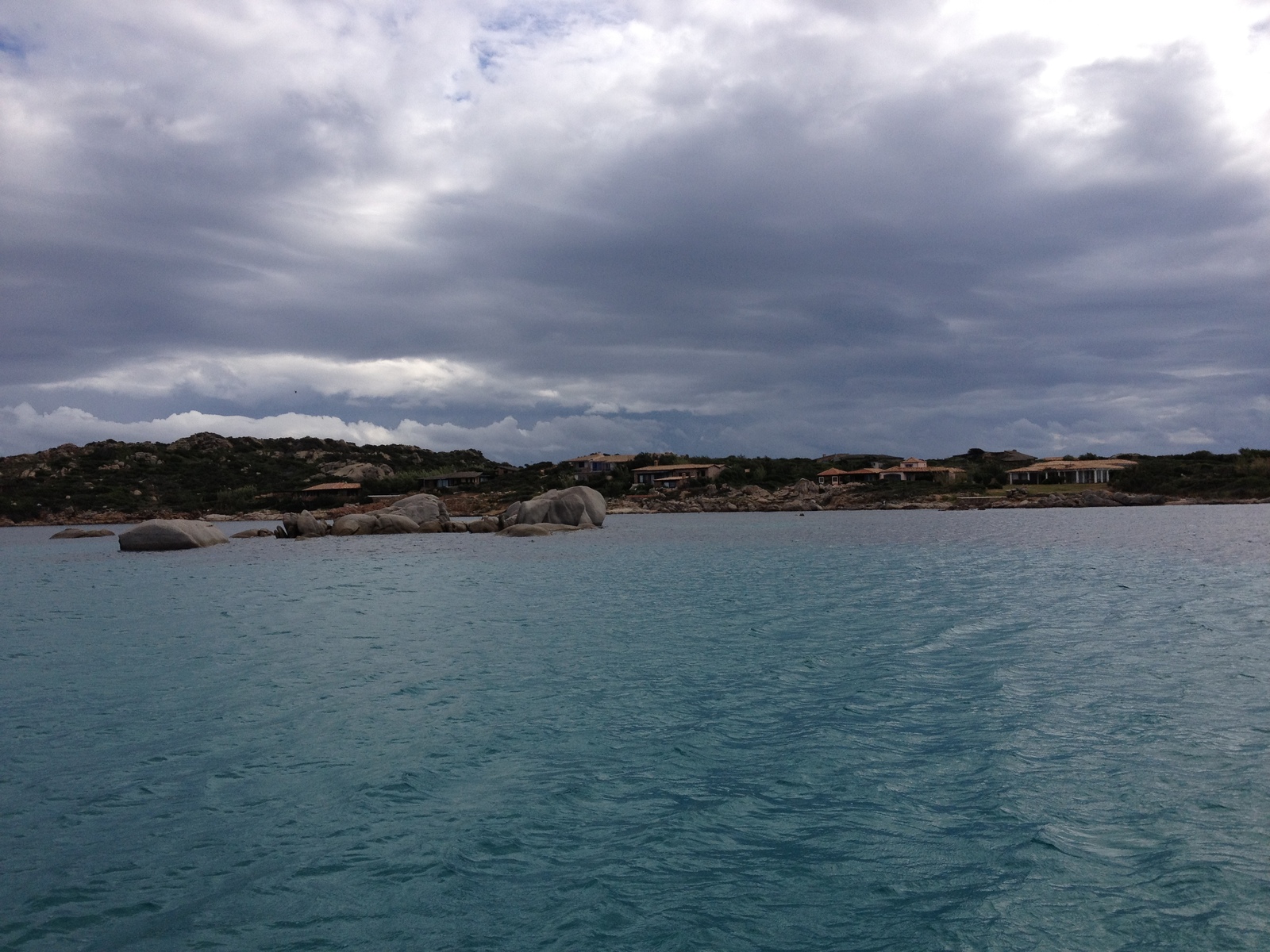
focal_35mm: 35
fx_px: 1284
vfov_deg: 40.7
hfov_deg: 52.6
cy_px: 476
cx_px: 635
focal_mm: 4.28
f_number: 2.4
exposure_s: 1/3067
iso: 64
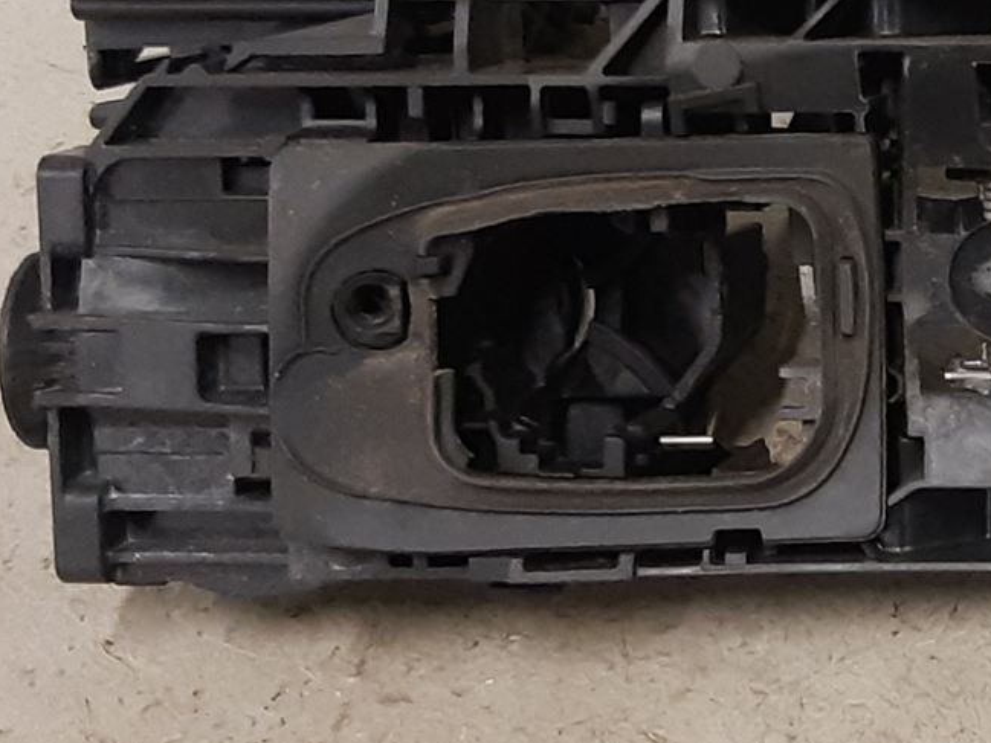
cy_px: 241
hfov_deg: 22.1
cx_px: 1182
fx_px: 2348
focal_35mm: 82
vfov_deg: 17.9
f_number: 1.7
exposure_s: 1/50
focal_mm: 3.93
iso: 200
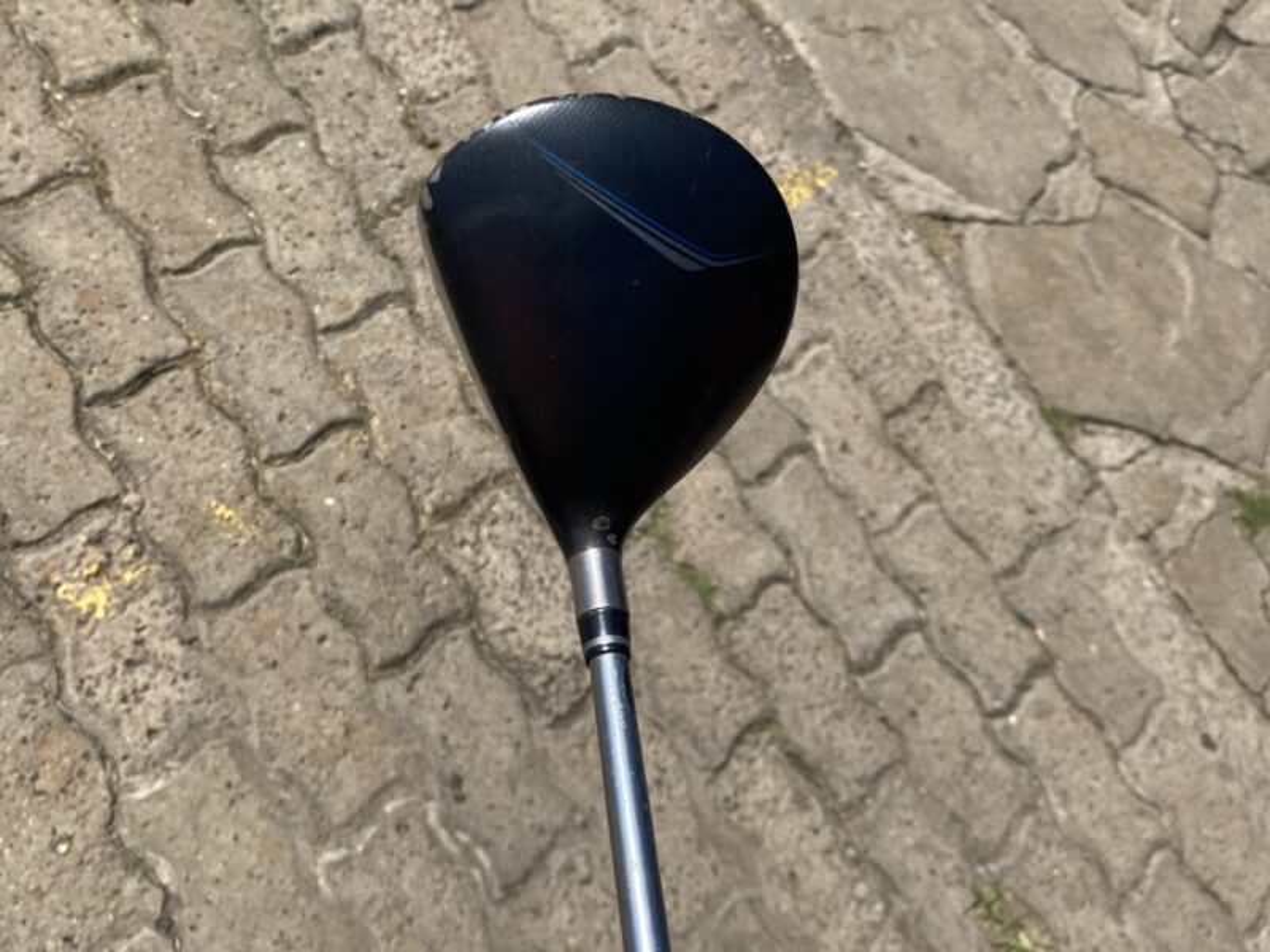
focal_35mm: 26
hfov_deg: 67.3
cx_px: 635
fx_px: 954
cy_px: 476
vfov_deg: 53.1
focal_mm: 4.25
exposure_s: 1/3401
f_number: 1.8
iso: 32
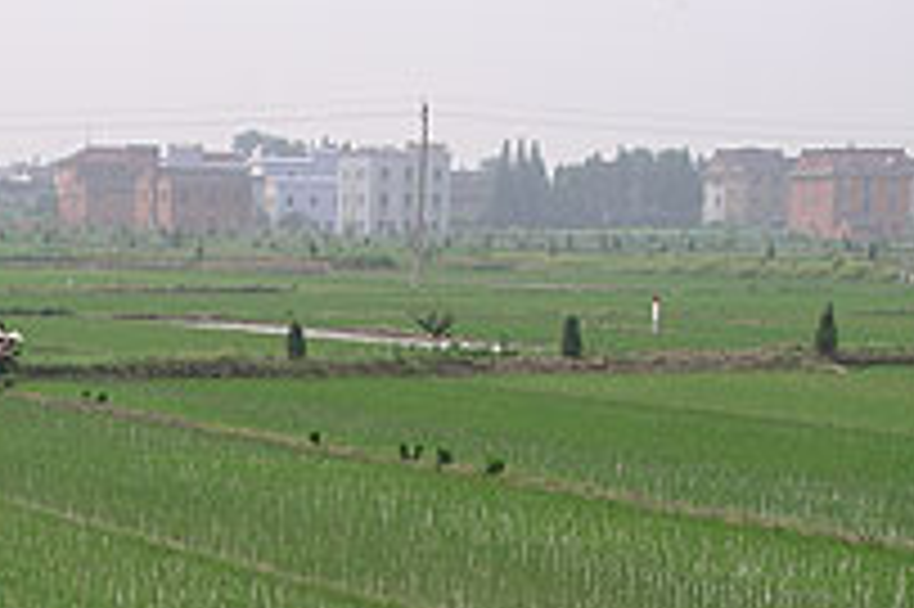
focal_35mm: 143
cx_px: 81
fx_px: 3628
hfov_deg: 14.2
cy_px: 721
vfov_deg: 9.5
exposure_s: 1/273
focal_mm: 12.8
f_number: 4.5
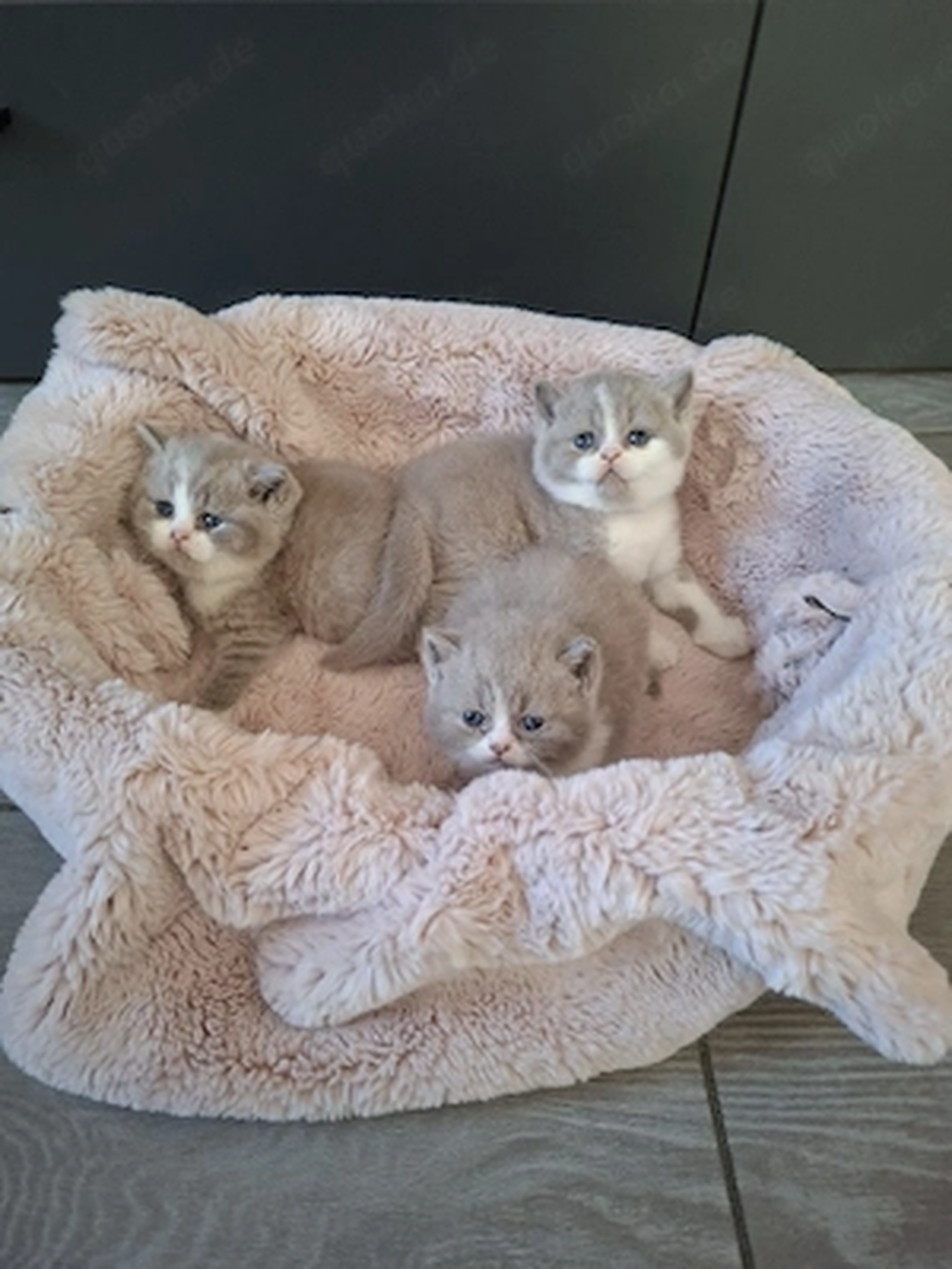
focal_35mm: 23
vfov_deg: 73.9
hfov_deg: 58.9
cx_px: 476
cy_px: 634
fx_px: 843
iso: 400
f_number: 1.8
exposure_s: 1/25
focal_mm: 5.54
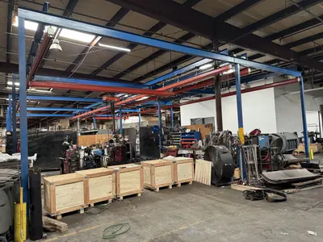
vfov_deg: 56.8
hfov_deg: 71.6
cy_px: 121
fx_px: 224
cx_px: 162
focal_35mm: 24
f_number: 1.78
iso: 320
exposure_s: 1/60
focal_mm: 6.76
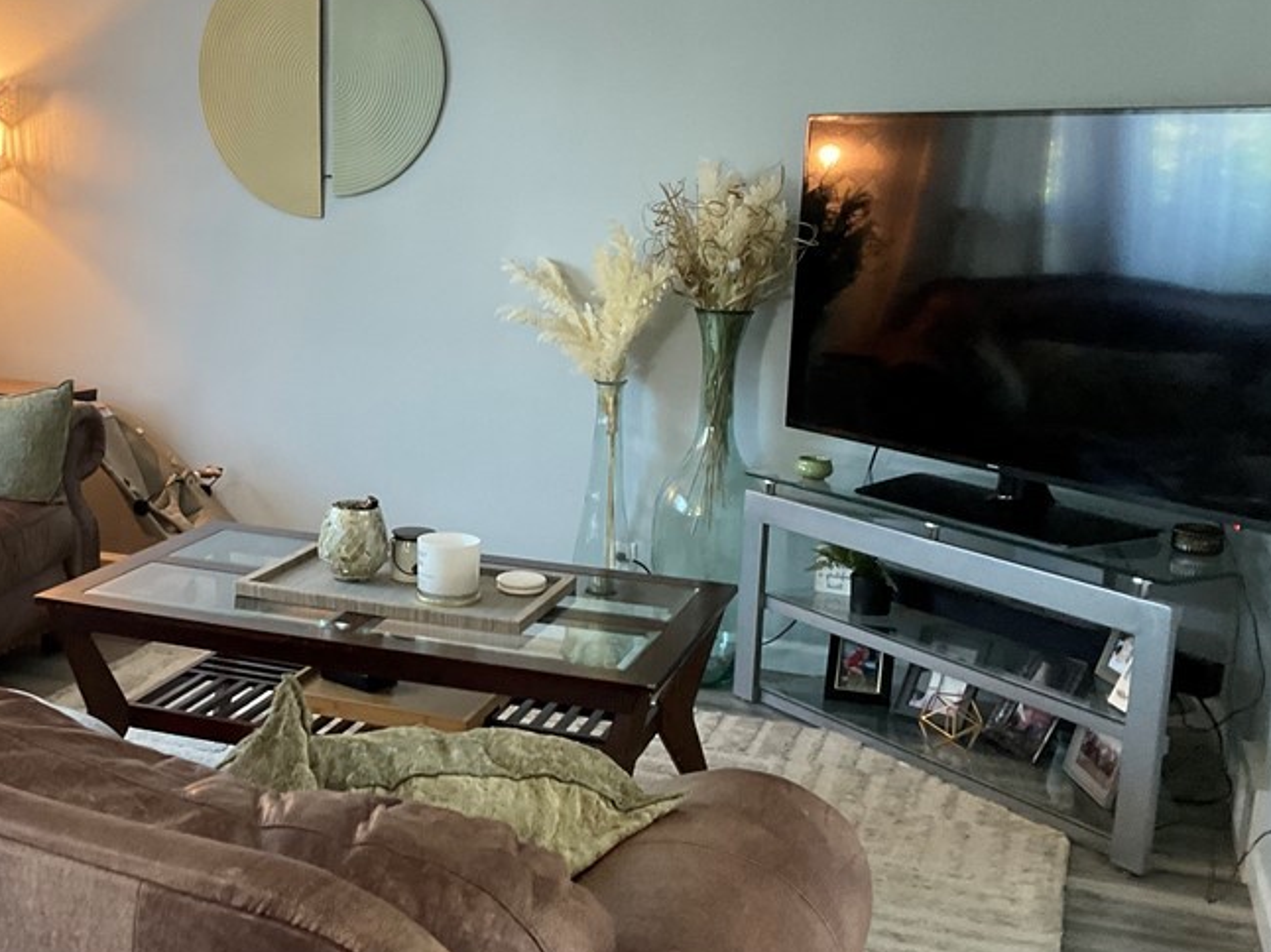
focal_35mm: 46
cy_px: 476
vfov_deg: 31.5
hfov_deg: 40.4
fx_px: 1688
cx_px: 368
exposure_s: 1/60
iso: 160
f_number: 1.8
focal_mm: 3
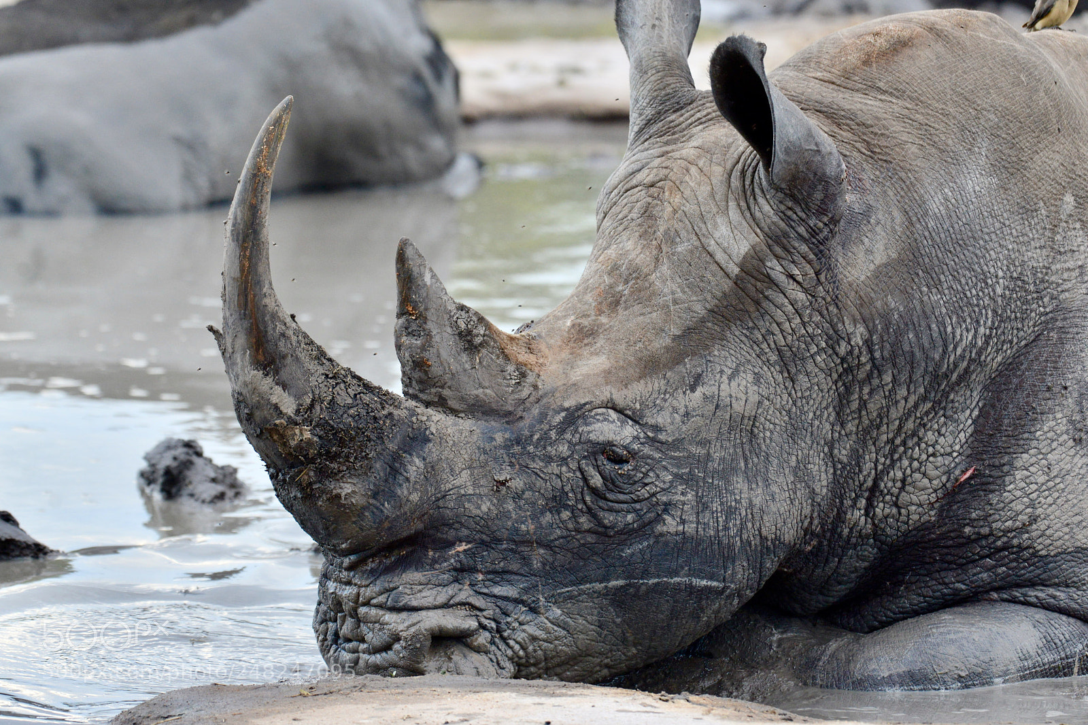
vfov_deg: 5.1
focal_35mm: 270
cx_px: 544
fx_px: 8158
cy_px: 362
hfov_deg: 7.6
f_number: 5.6
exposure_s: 1/500
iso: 640
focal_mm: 270
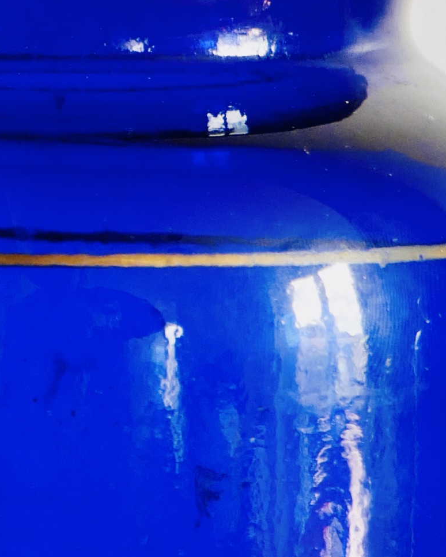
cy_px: 965
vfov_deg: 8.4
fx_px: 3648
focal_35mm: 221
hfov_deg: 7.0
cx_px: 24
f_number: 4.5
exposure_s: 1/60
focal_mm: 25
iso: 500
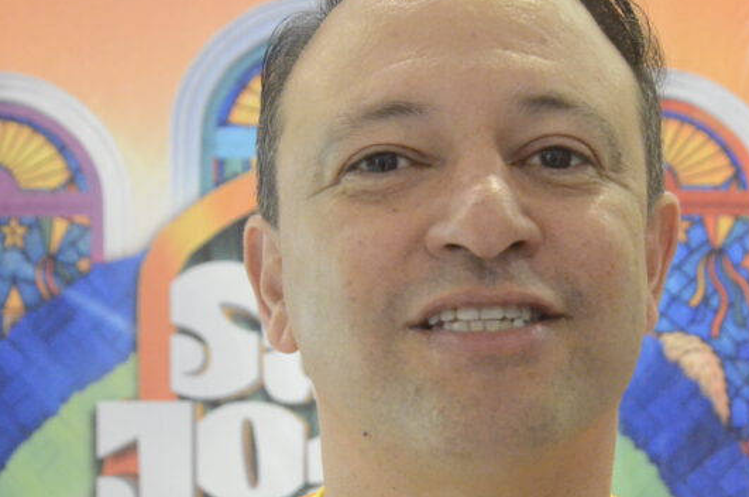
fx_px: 1682
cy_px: 288
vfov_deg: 16.8
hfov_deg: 24.9
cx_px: 519
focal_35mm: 81
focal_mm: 28
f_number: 6.3
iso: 6400
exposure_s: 1/80
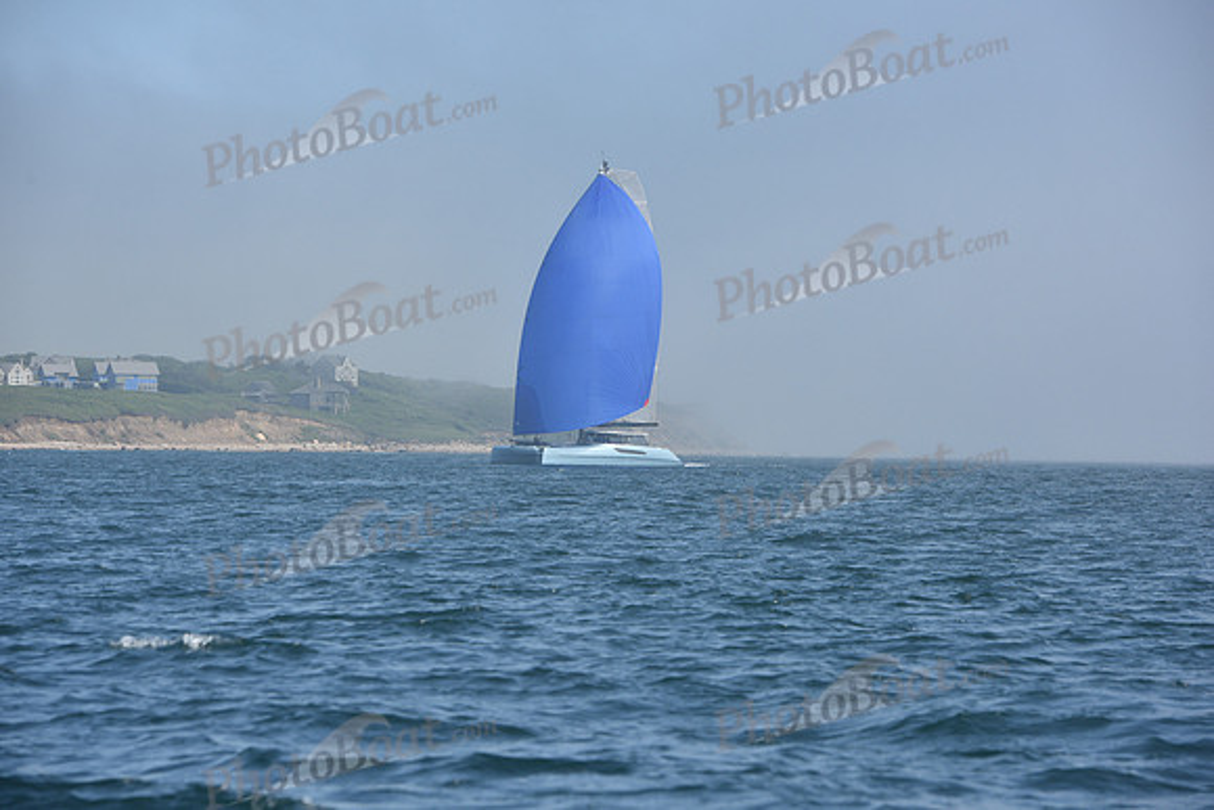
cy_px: 405
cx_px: 607
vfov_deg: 8.6
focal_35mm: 160
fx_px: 5397
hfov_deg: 12.8
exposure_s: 1/1600
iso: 320
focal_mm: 160
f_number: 8
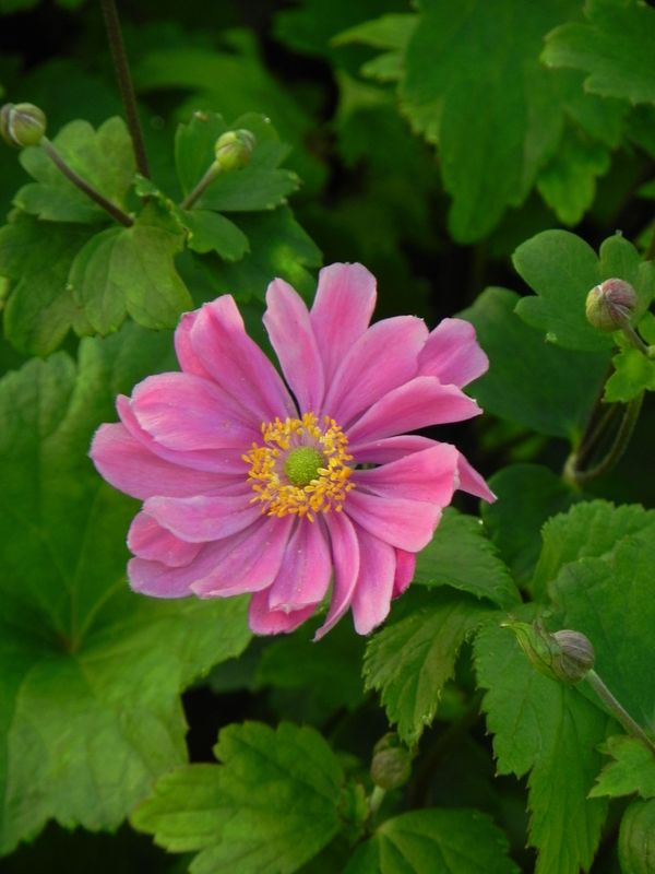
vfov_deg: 4.7
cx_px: 328
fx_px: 10722
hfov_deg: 3.5
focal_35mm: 425
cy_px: 437
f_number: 5
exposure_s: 1/13
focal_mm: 75.7
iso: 160
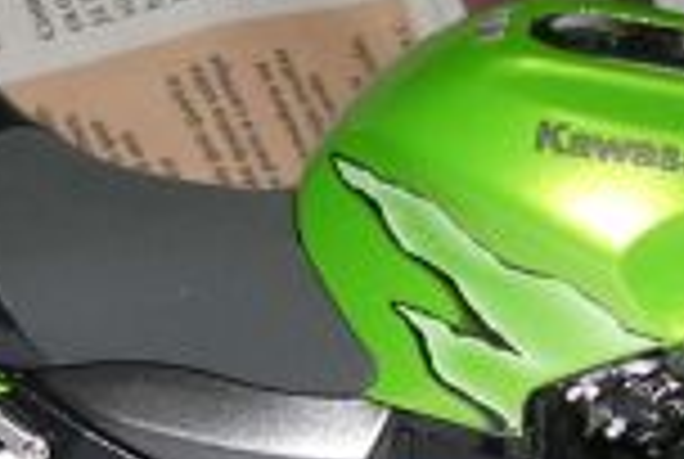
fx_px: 3160
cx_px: 324
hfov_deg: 12.4
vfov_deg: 8.2
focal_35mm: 166
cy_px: 626
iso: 100
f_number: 2.8
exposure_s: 1/60.1
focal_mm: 5.8
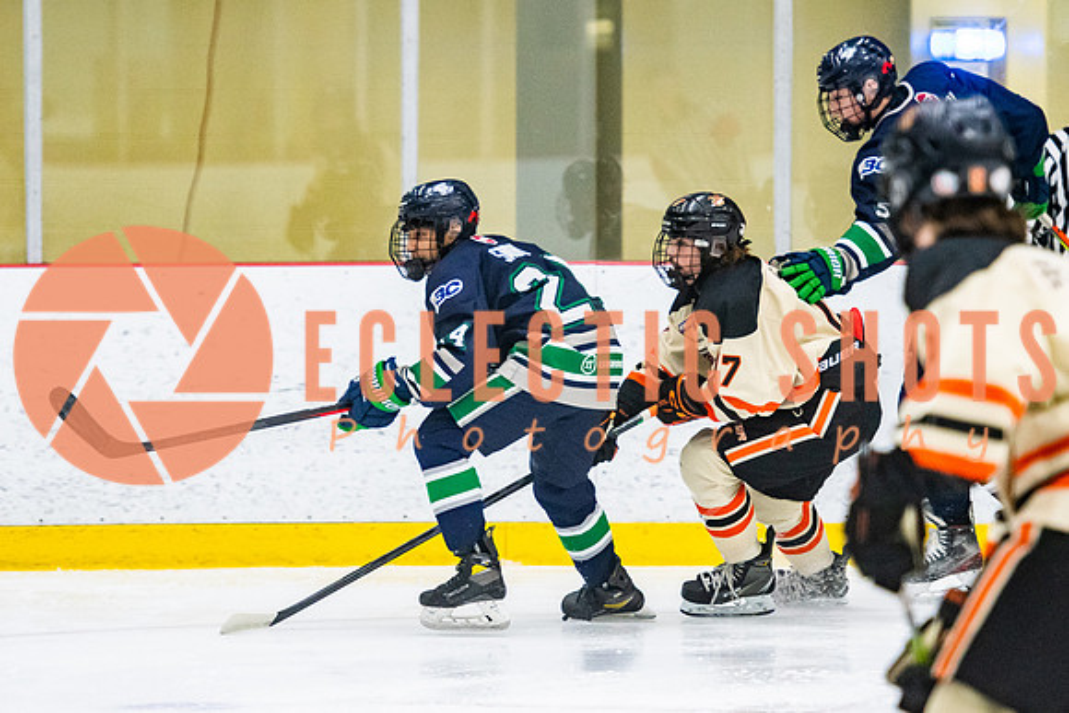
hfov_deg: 7.3
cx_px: 530
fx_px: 8367
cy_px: 326
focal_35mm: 282
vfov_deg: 4.9
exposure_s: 1/640
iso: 3200
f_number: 2.8
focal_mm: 155
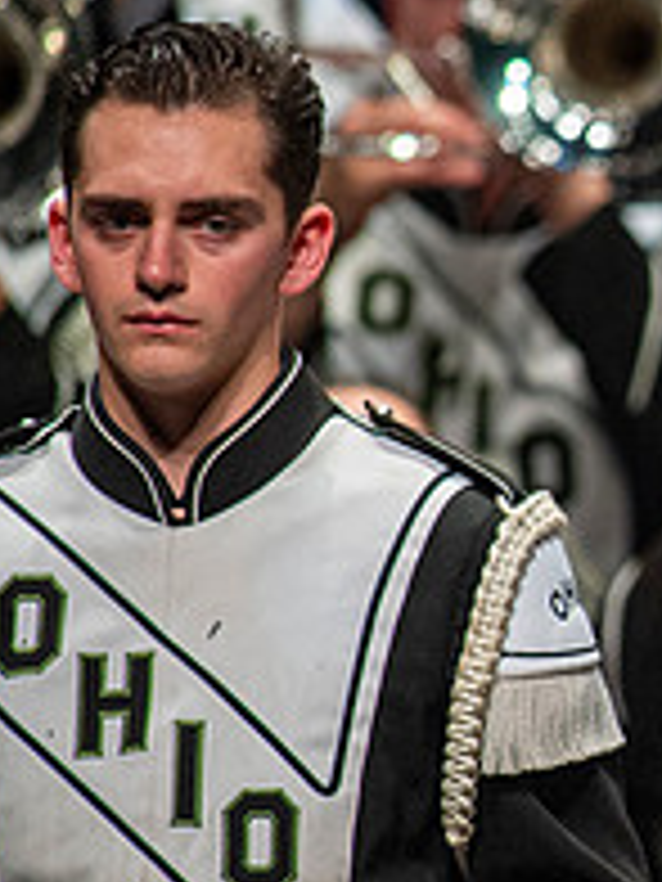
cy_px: 495
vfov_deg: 1.2
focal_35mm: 1709
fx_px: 43577
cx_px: 1211
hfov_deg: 0.9
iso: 5000
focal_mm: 600
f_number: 5.6
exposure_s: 1/400
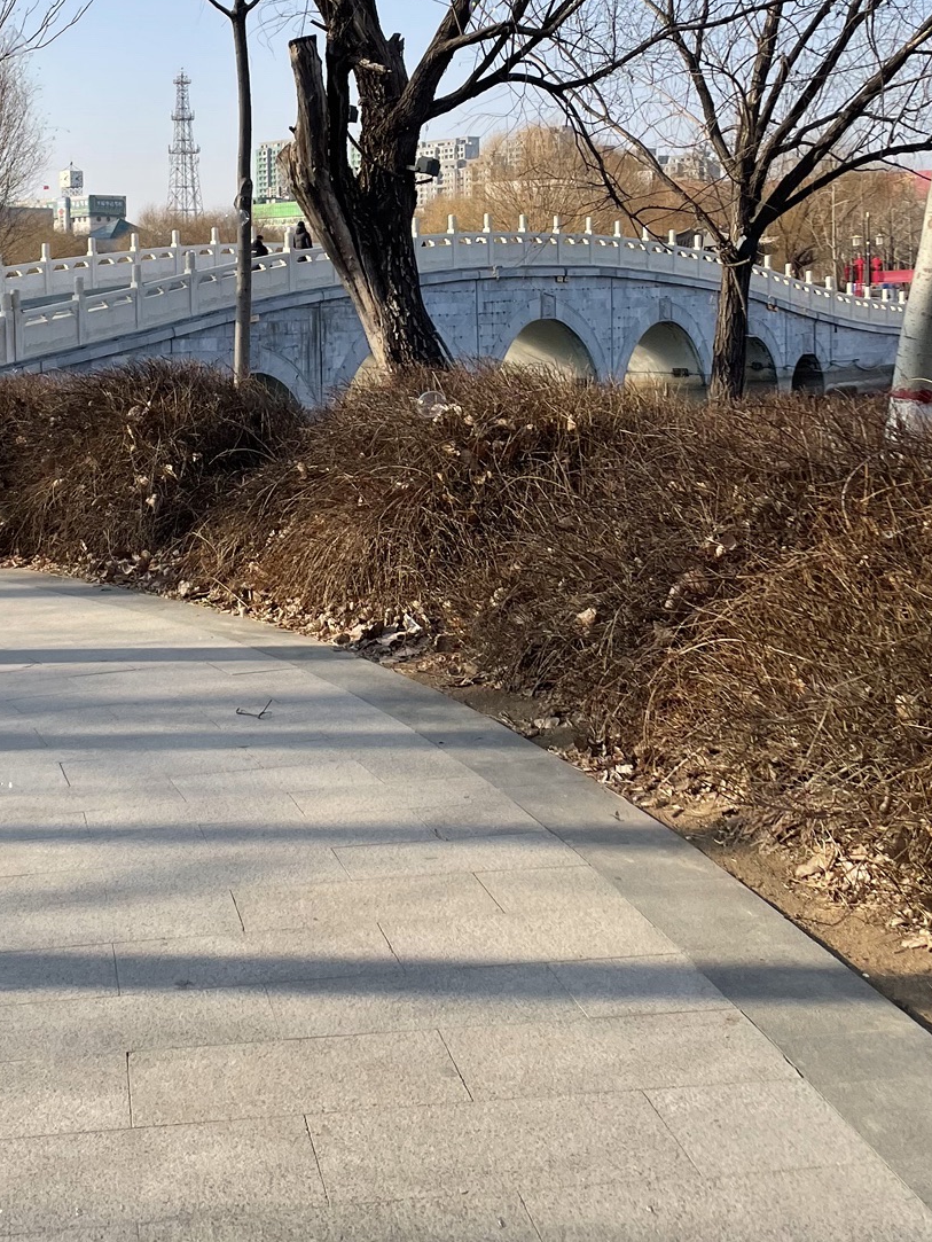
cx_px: 243
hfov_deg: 29.8
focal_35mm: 48
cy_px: 373
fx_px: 1722
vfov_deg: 39.0
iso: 32
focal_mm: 4.2
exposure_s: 1/2212
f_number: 1.6
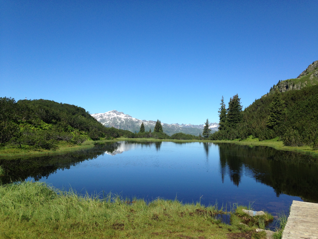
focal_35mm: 33
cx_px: 159
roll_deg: -2.2
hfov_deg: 55.4
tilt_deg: +2.9
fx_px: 303
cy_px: 120
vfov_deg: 42.9
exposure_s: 1/1695
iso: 50
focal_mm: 4.12
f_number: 2.4
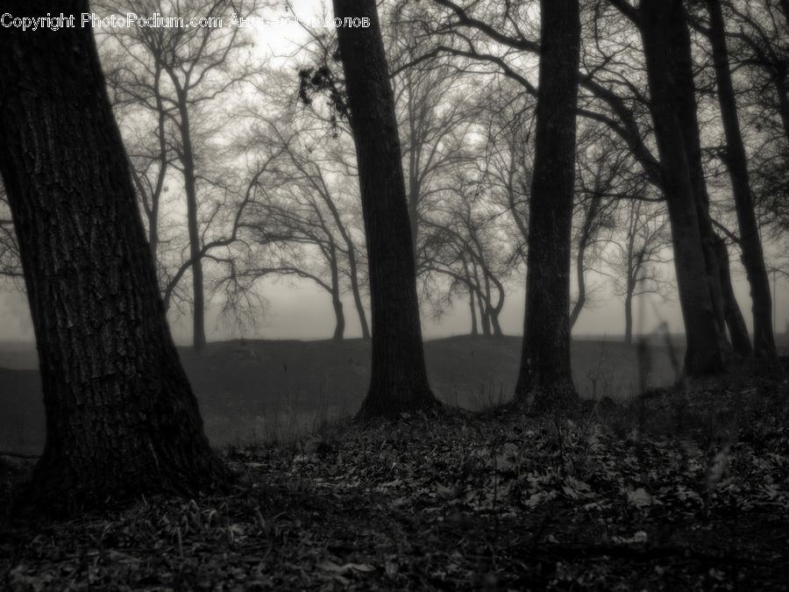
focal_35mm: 54
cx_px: 394
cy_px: 296
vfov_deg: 27.0
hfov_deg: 35.5
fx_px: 1231
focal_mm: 27
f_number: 4.6
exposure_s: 1/60
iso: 200
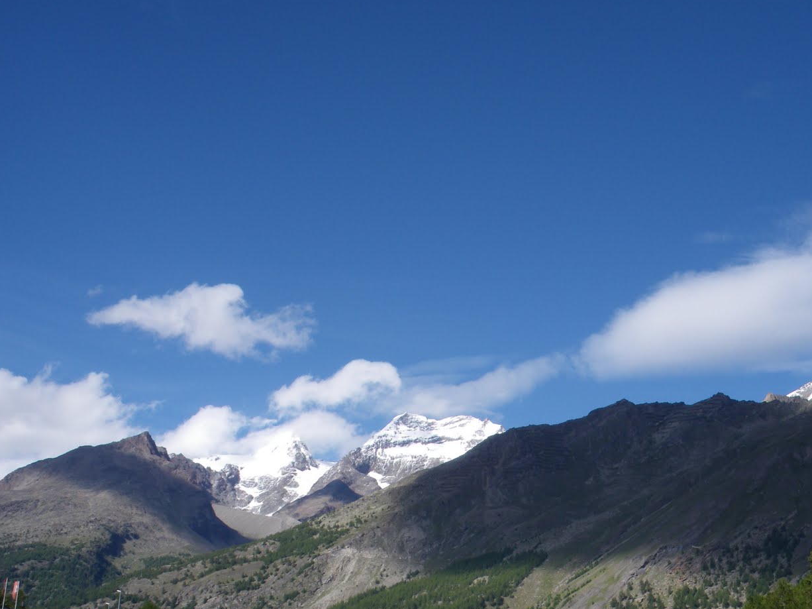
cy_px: 368
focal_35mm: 47
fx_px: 1102
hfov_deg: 40.1
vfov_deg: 30.8
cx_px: 524
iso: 64
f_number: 5.4
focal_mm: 6.3
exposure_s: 1/250
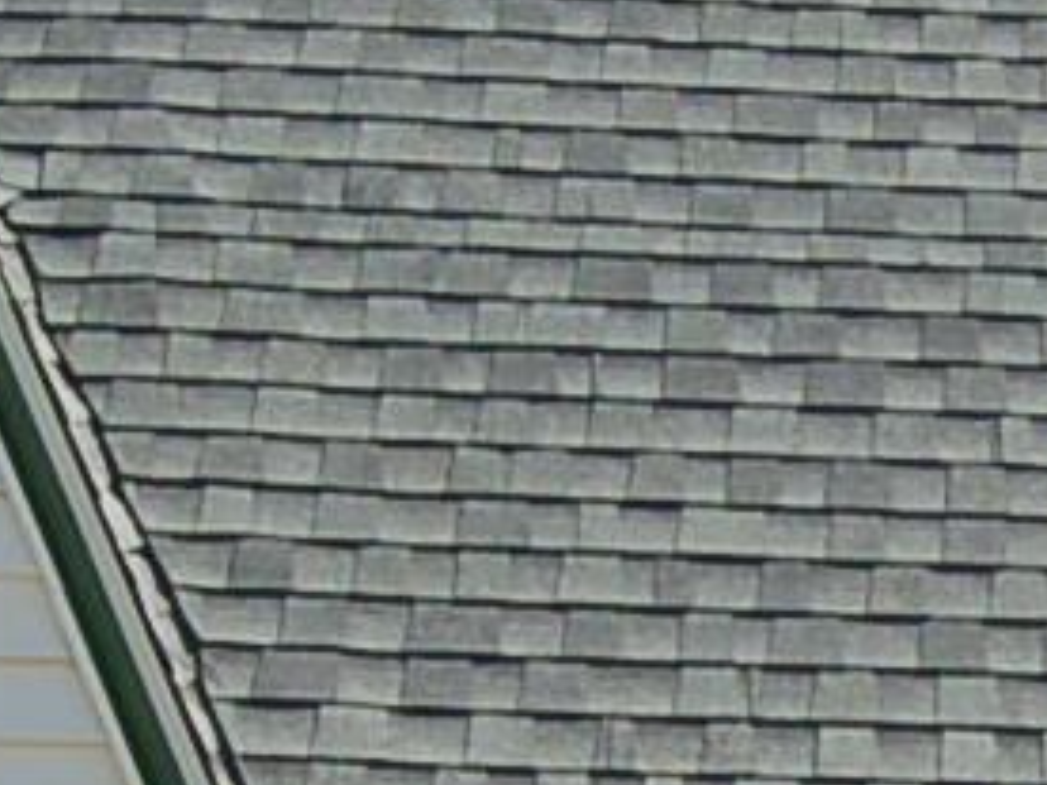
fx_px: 6412
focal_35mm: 212
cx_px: 1430
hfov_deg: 9.2
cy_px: 1066
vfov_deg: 6.9
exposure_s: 1/125
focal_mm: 18
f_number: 5.6
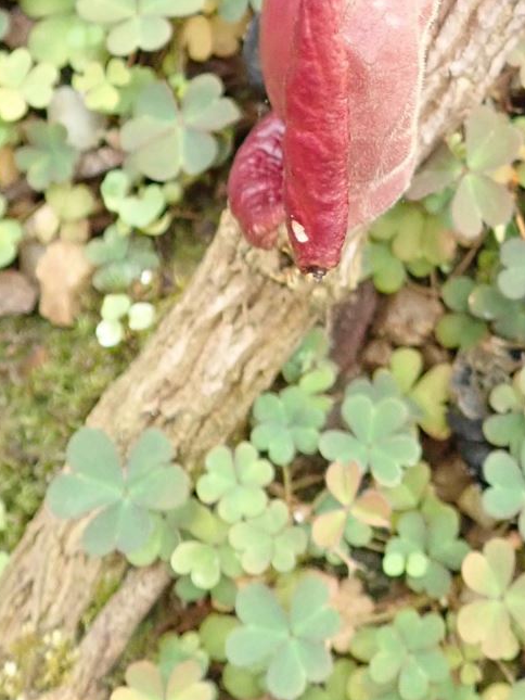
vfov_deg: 19.6
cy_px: -184
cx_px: 563
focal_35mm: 93
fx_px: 1880
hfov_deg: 15.5
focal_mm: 5.5
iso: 640
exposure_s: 1/125
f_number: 2.3
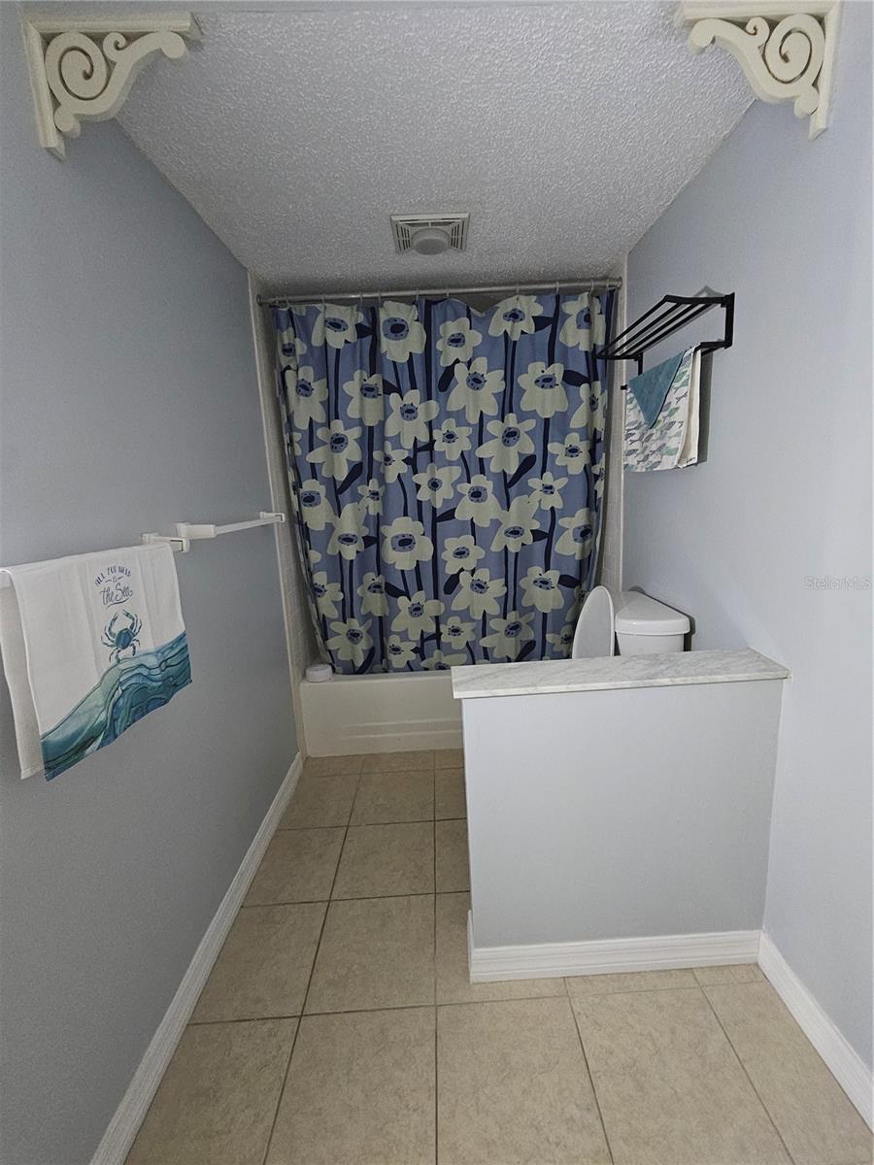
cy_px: 582
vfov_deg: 106.2
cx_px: 437
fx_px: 438
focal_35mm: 13
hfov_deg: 89.9
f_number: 2.2
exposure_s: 1/24
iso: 1000
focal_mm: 2.2
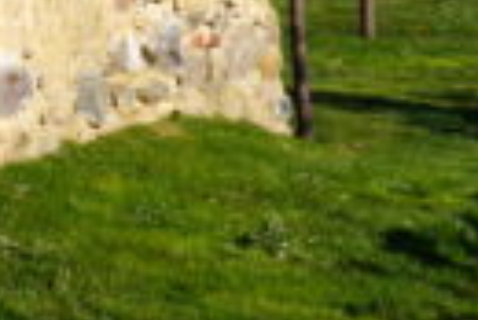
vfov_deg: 6.5
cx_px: -761
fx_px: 2698
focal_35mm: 203
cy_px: -416
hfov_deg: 8.9
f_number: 5.6
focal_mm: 38
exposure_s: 1/800
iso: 100
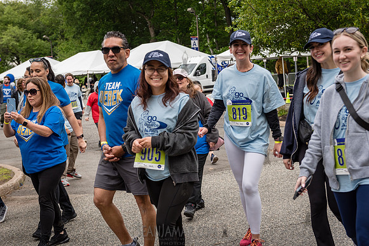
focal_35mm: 56
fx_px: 569
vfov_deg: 24.4
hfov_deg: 35.9
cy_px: 123
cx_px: 185
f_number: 4
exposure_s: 1/1000
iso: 400
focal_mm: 55
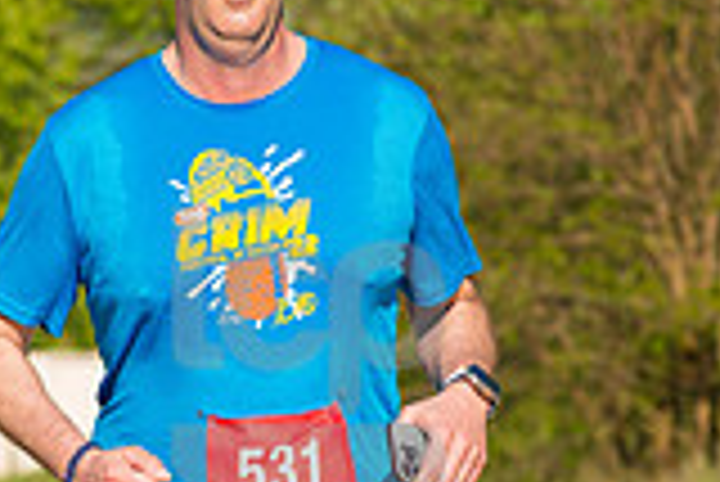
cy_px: 367
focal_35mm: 472
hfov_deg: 4.4
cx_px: 310
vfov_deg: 2.9
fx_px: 9448
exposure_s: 1/2000
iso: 400
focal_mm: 130
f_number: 5.6
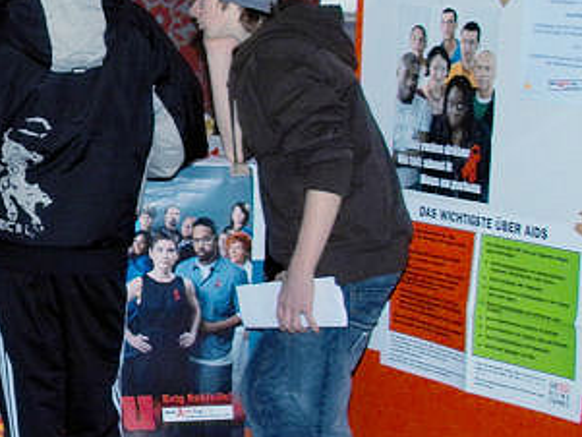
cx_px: -160
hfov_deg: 19.7
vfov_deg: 15.9
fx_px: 1547
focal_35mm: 92
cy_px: 44
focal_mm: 21
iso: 400
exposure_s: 1/60
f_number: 4
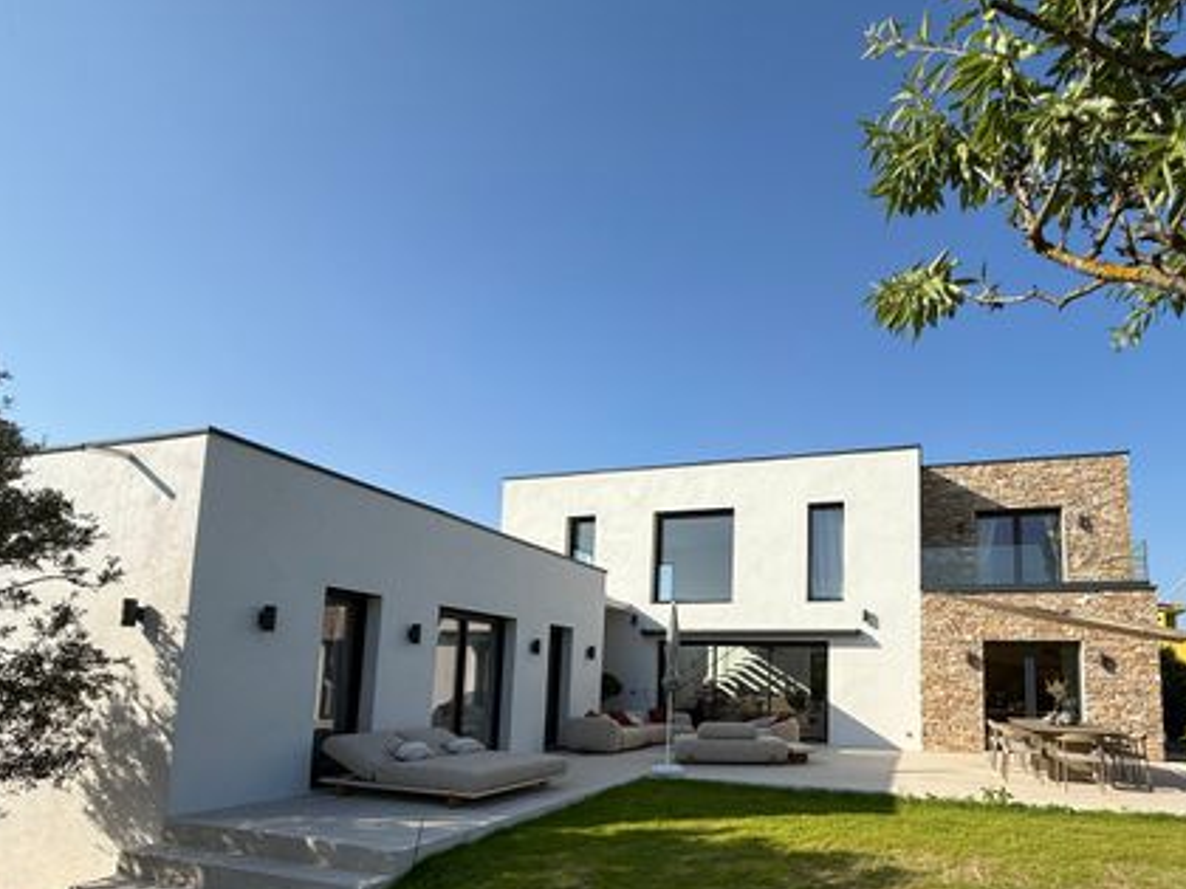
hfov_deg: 80.4
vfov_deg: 64.0
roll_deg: -1.2
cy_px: 604
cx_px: 731
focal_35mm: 20
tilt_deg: +7.7
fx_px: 685
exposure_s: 1/2320
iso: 50
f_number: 2.2
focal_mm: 2.22
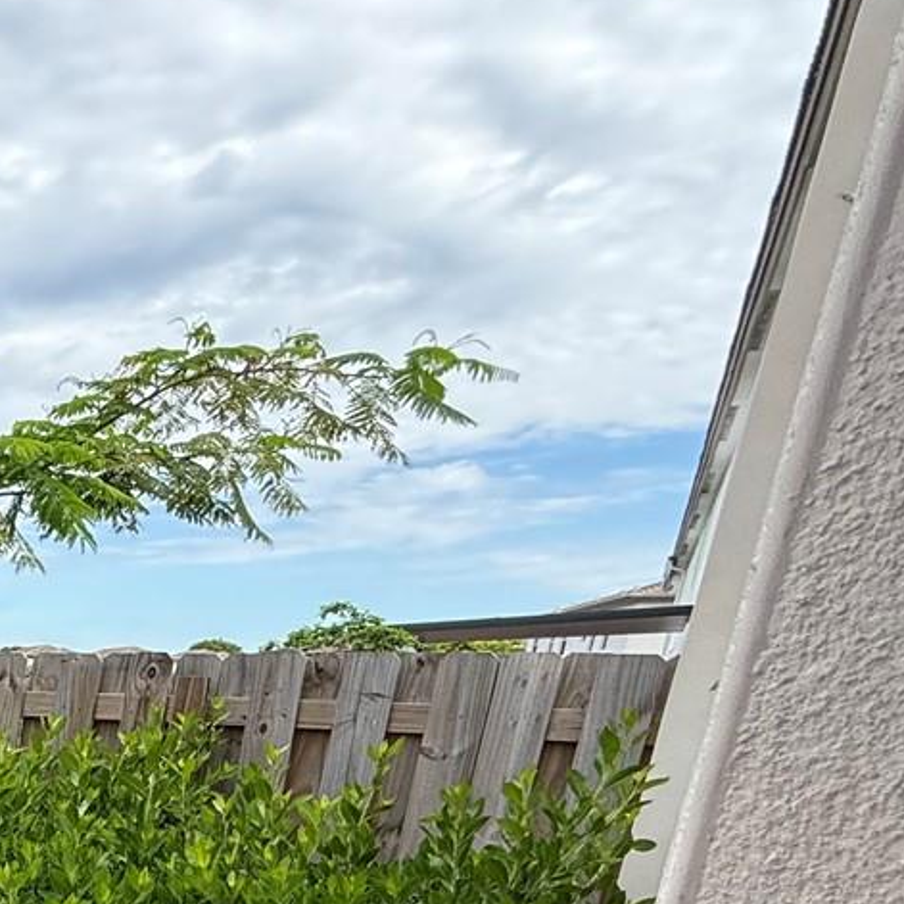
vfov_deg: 33.9
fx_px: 1241
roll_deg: -1.8
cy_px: 1031
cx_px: -447
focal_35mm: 42
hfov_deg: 27.6
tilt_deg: -13.7
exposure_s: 1/607
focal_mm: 2.22
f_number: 2.2
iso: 64
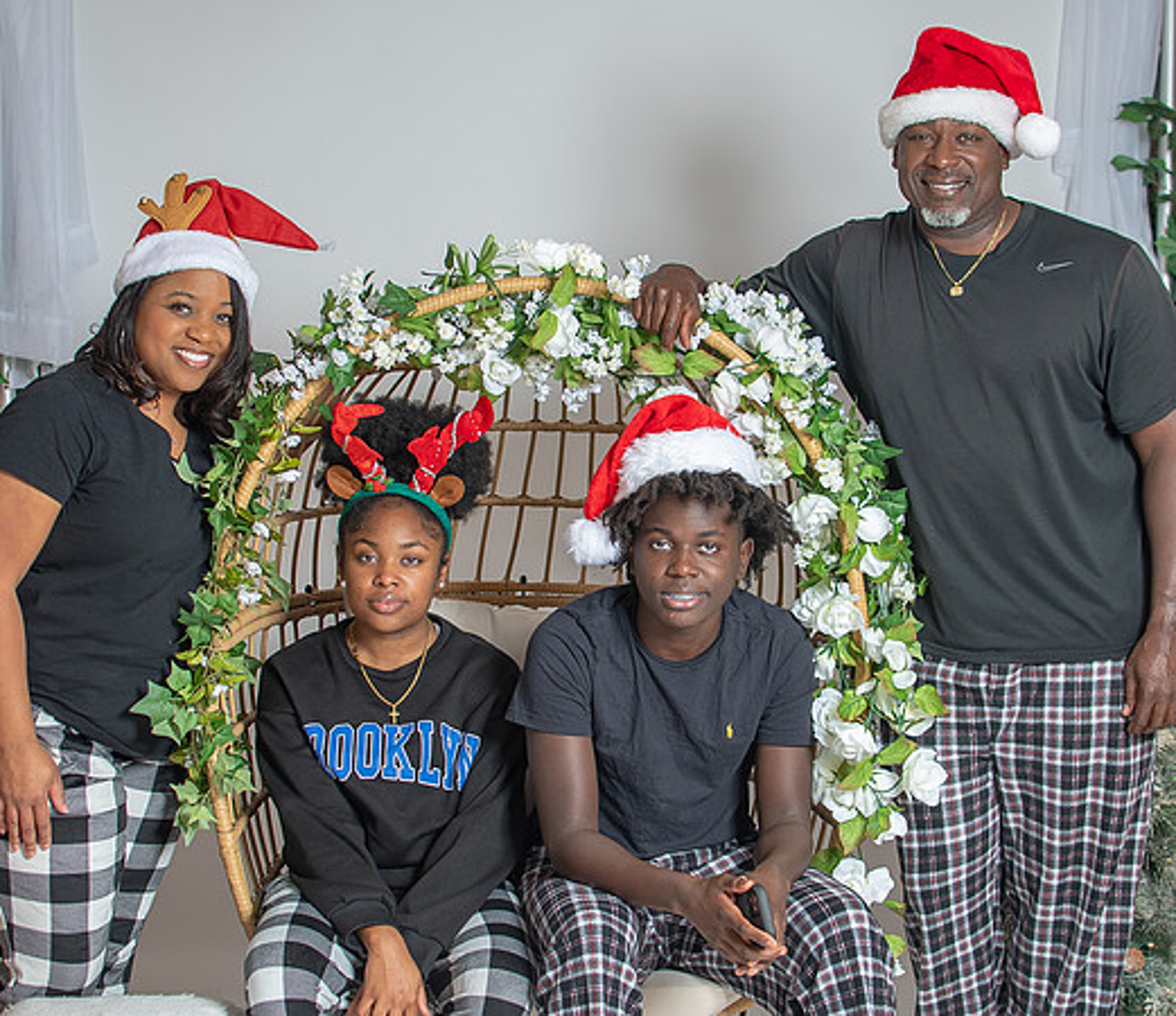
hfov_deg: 29.9
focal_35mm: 61
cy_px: 508
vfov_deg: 26.0
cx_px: 603
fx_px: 2201
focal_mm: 35
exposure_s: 1/250
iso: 100
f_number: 3.2
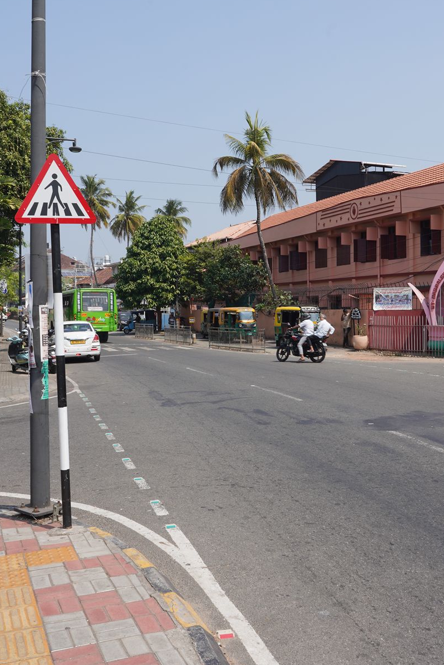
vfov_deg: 48.4
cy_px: 309
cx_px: 287
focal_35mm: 40
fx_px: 740
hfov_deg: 33.2
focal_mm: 24
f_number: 16
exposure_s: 1/100
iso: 100
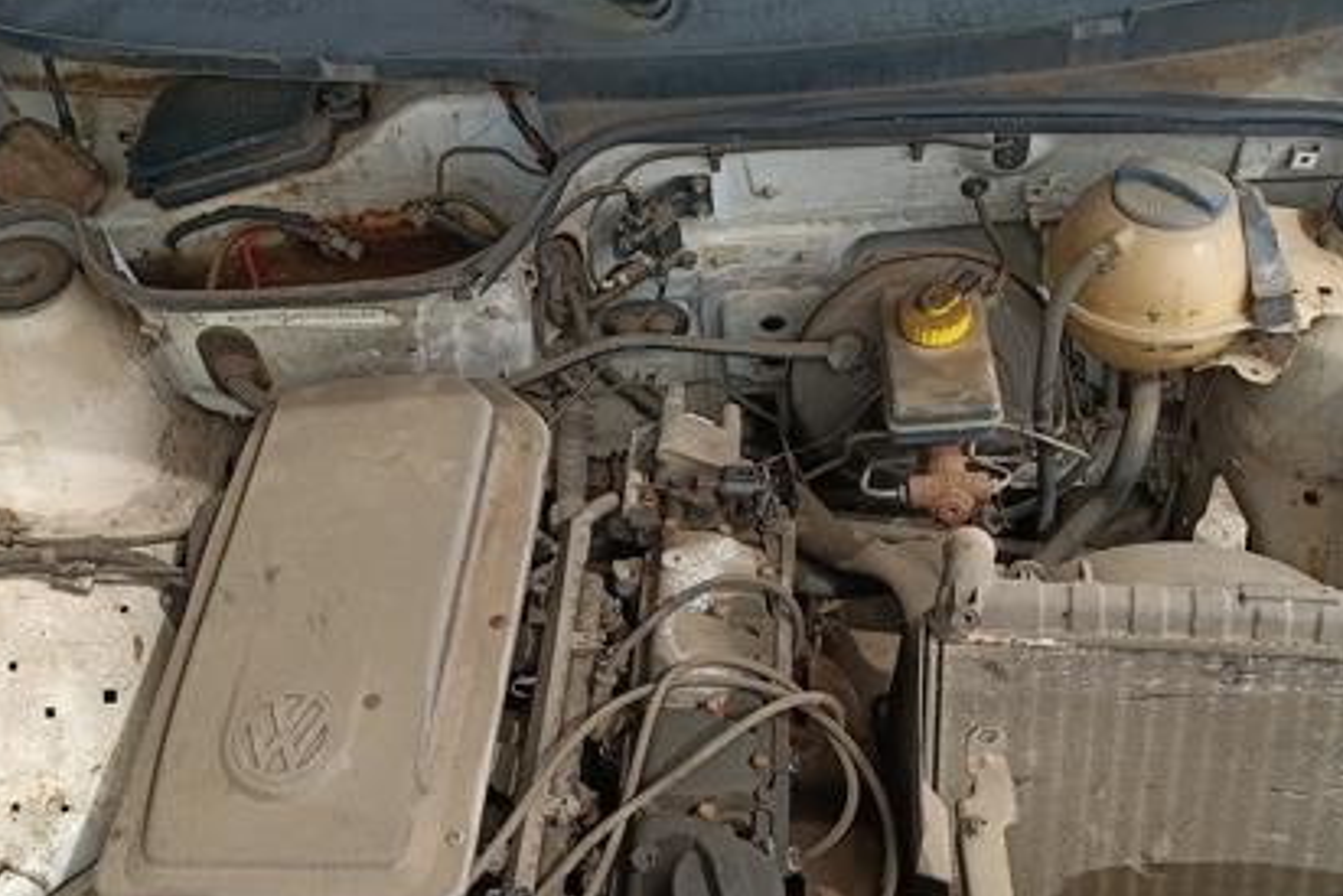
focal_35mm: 42
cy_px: 560
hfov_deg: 46.4
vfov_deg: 31.8
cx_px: 645
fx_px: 1567
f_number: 1.8
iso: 146
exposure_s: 1/579
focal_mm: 4.81
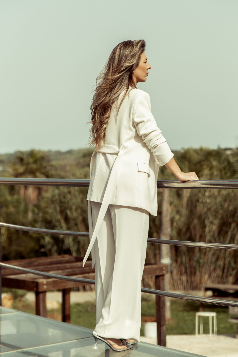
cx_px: 127
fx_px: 802
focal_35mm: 81
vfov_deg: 25.0
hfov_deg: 16.9
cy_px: 161
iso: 100
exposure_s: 1/1600
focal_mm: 70
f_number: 2.8
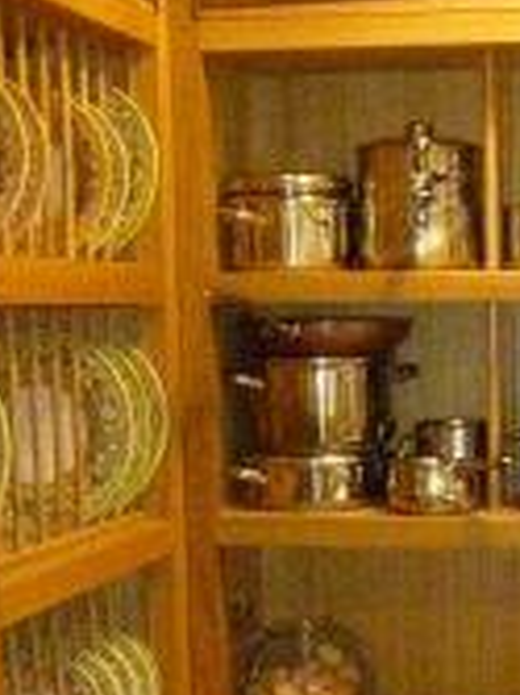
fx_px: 1504
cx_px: 570
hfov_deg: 18.9
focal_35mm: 75
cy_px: 483
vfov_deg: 25.8
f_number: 3.3
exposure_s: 1/30
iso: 1600
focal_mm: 4.9
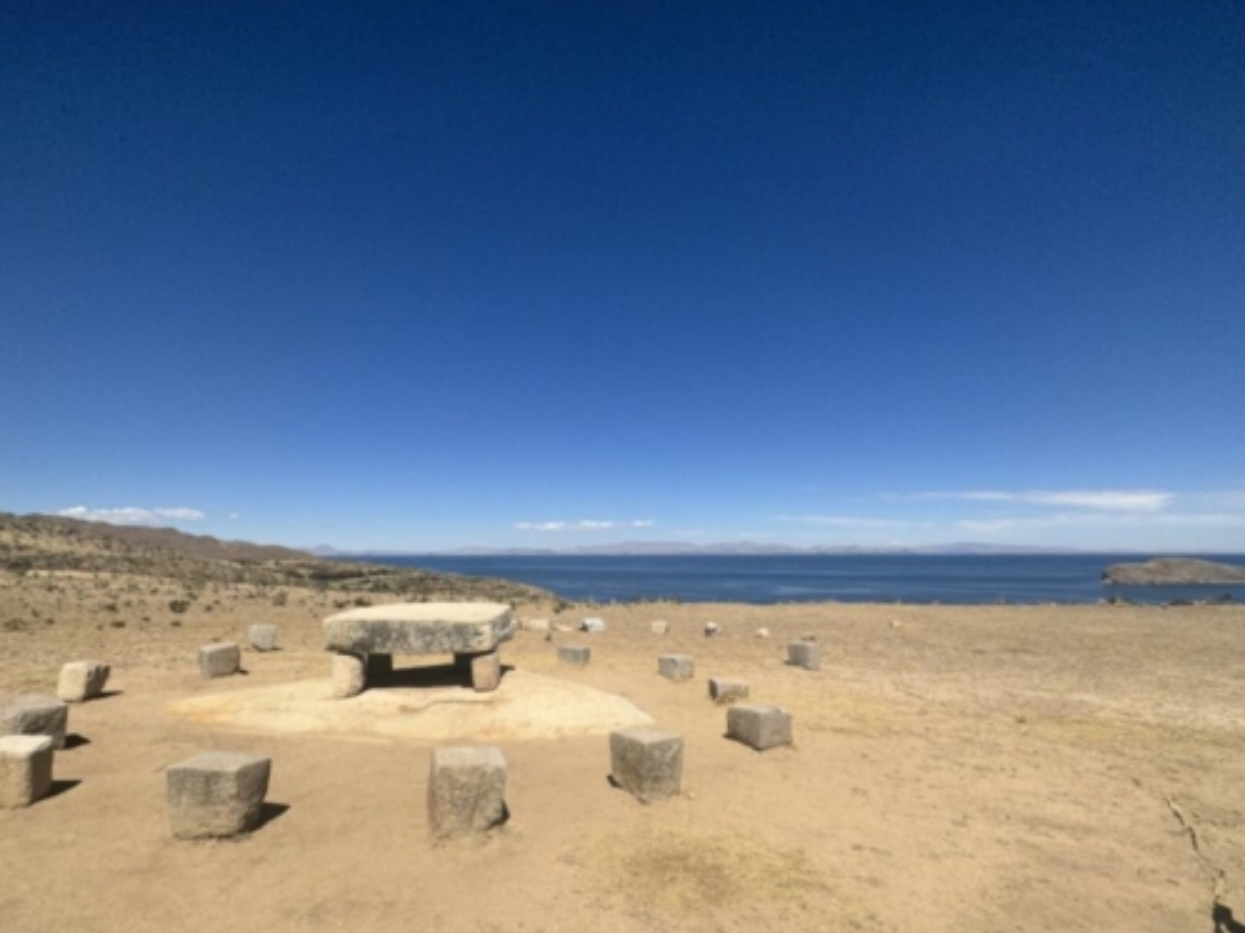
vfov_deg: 71.0
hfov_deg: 87.6
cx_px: 572
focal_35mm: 18
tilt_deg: +0.4
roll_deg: +0.2
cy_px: 548
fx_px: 647
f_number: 2.2
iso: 50
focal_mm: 2.22
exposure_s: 1/3401
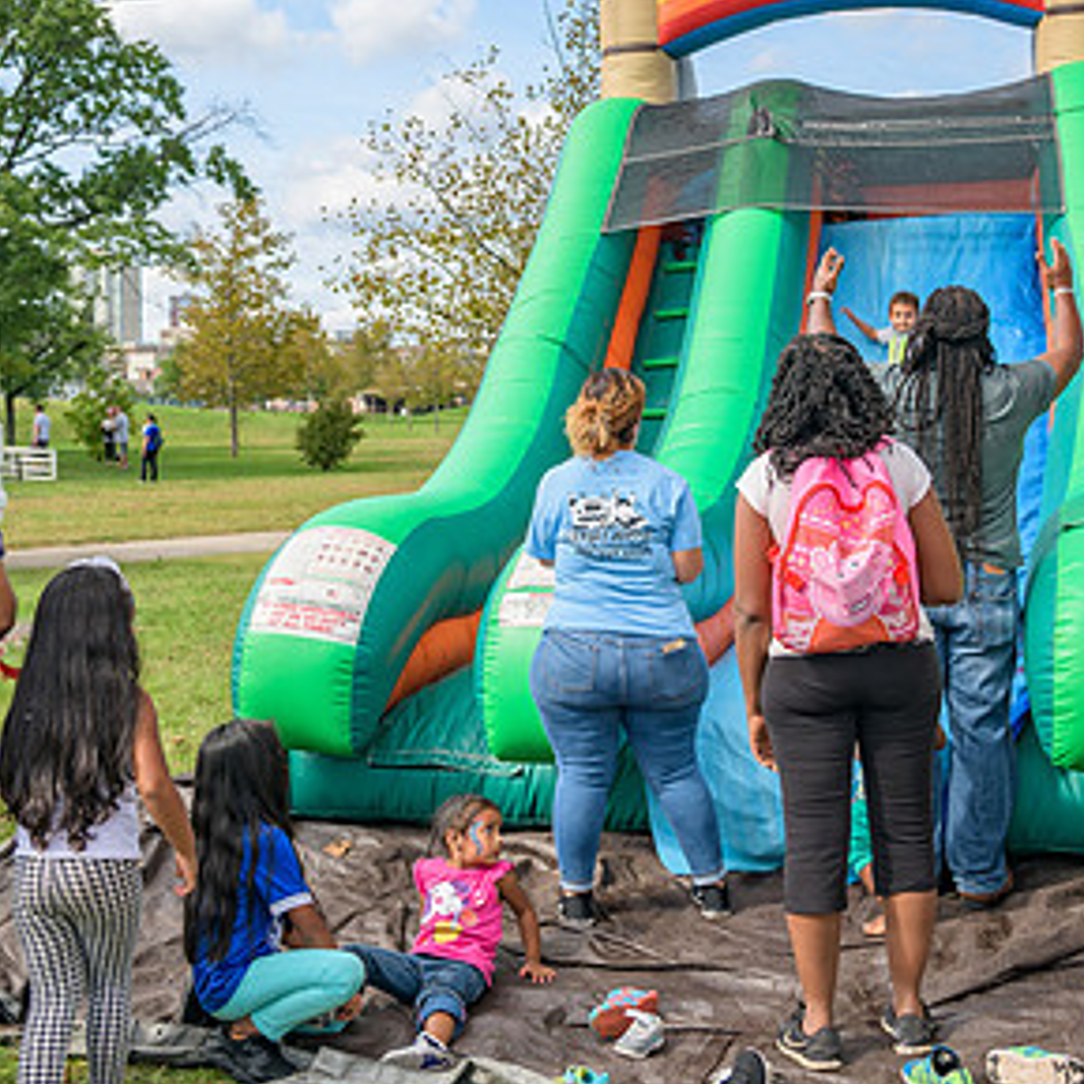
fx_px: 1453
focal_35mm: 41
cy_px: 422
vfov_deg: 40.7
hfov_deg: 40.9
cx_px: 600
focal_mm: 24
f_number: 4
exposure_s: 1/160
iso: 64
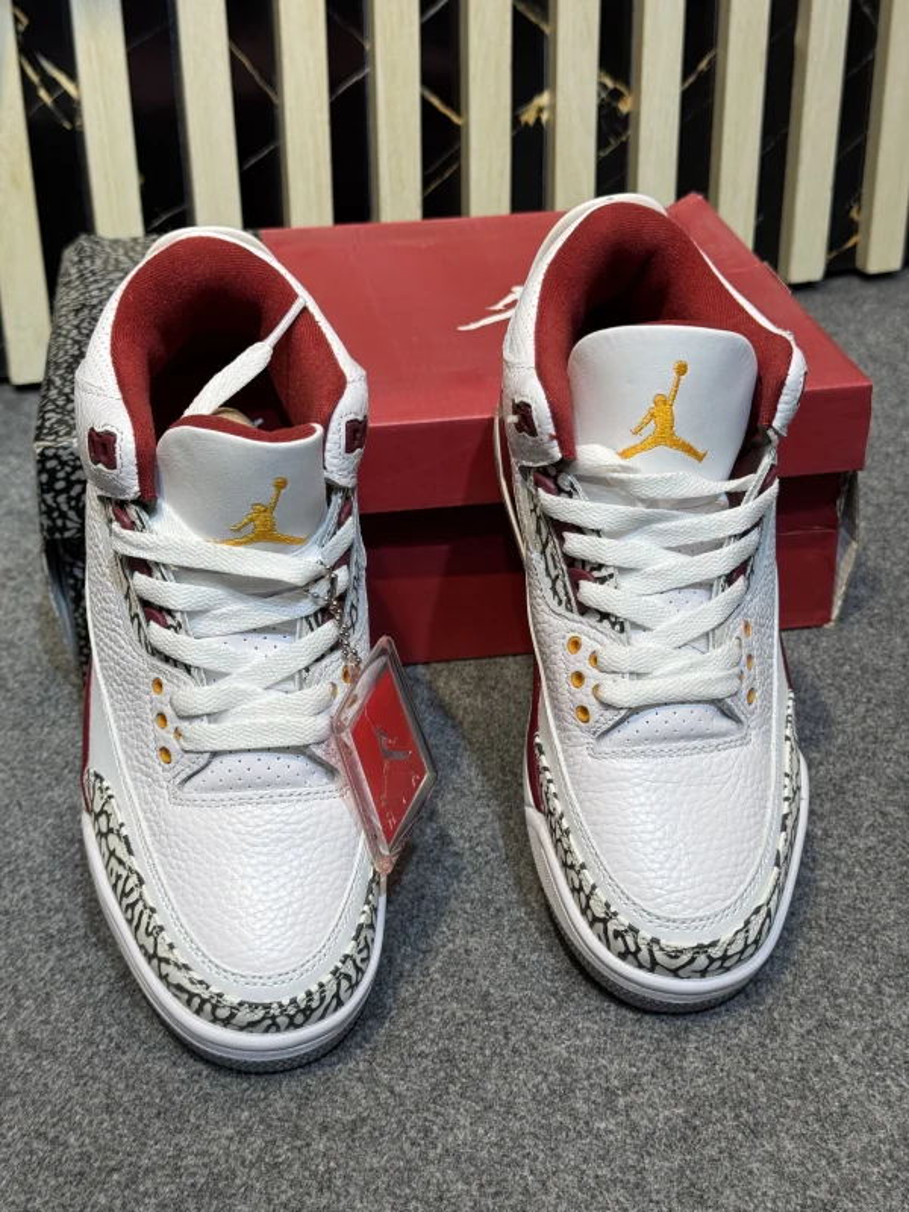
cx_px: 454
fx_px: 1681
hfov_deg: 30.3
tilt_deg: -28.9
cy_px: 606
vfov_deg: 39.7
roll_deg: +0.9
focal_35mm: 48
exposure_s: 1/172
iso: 50
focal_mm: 6.76
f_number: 1.78
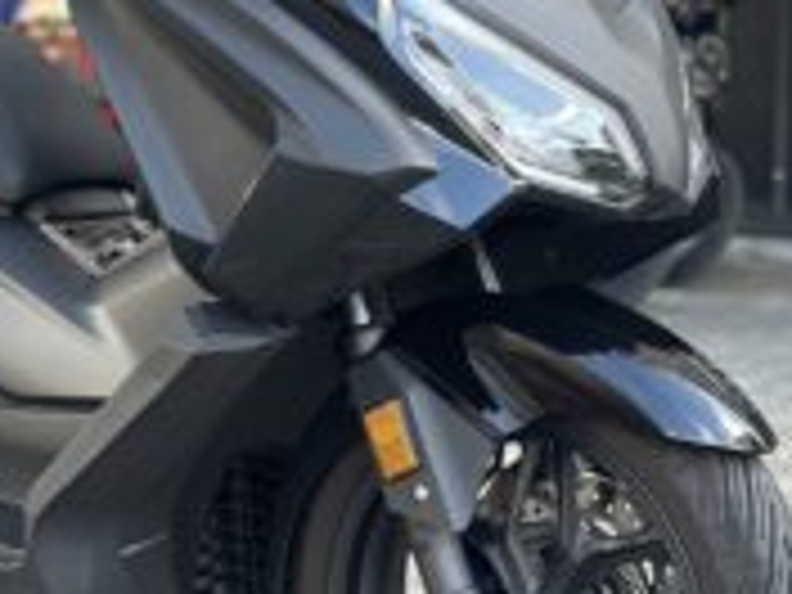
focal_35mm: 102
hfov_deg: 19.3
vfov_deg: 14.5
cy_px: 155
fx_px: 2334
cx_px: 346
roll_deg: -1.3
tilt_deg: -1.6
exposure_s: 1/173
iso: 80
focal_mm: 6.86
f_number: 1.78
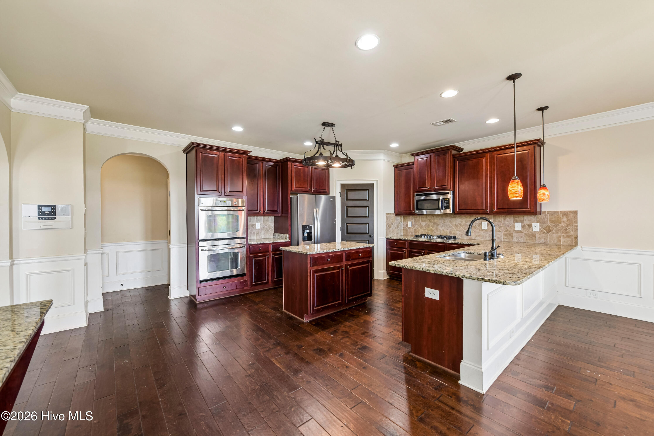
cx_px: 327
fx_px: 254
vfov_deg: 81.2
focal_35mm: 14
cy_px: 218
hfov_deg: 104.3
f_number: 8
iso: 400
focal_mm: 14
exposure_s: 1/8
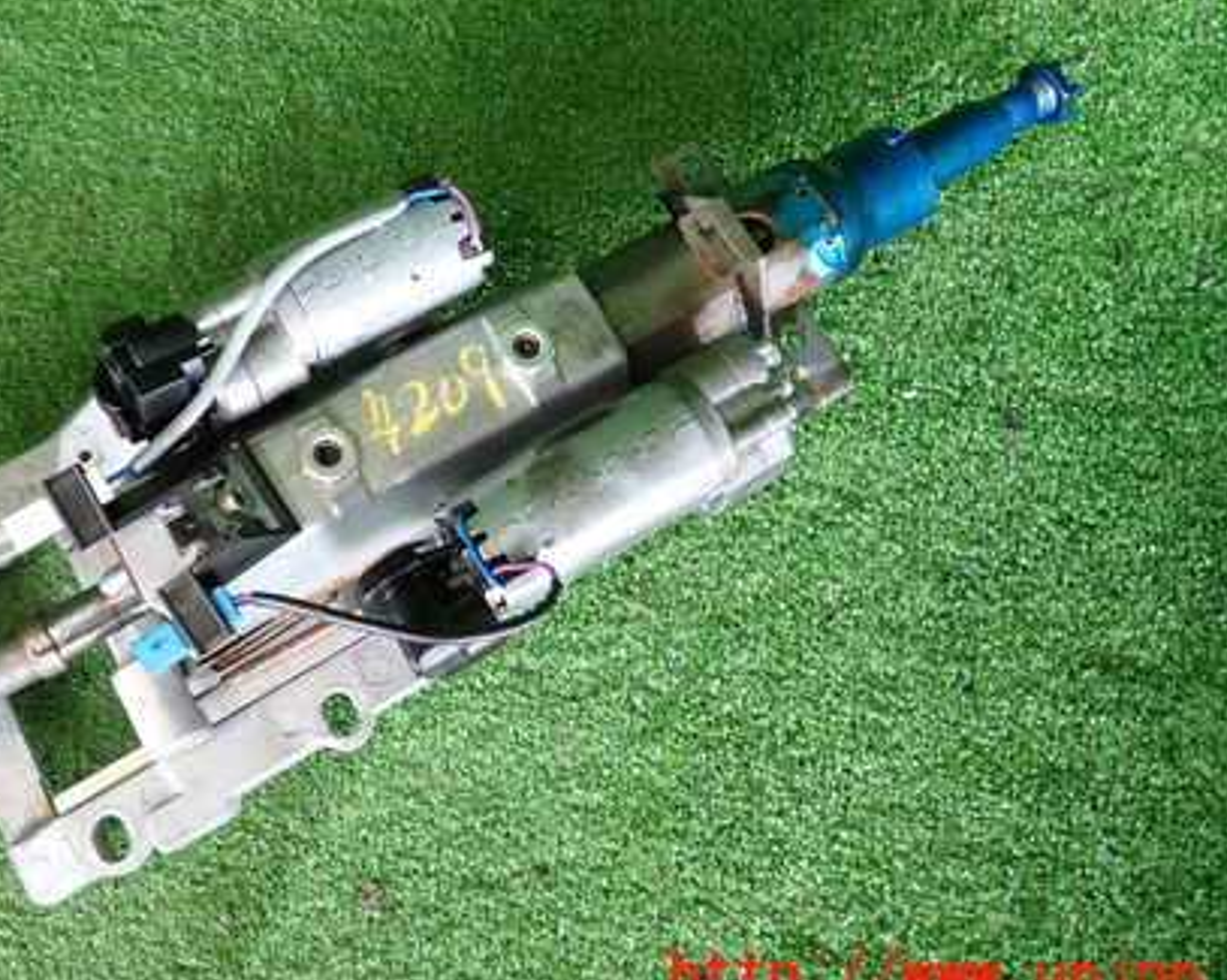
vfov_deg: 40.7
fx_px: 1306
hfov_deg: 49.7
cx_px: 446
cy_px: 338
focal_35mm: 36
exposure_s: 1/30
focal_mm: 4.5
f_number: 2
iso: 200
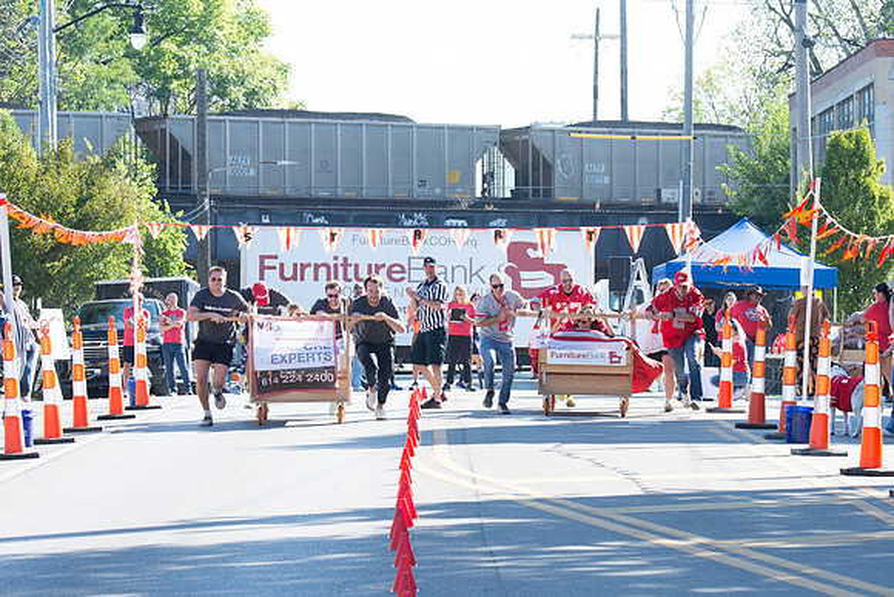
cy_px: 342
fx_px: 3777
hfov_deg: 13.5
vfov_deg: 9.0
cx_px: 516
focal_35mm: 152
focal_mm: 100
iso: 200
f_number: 7.1
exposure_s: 1/250
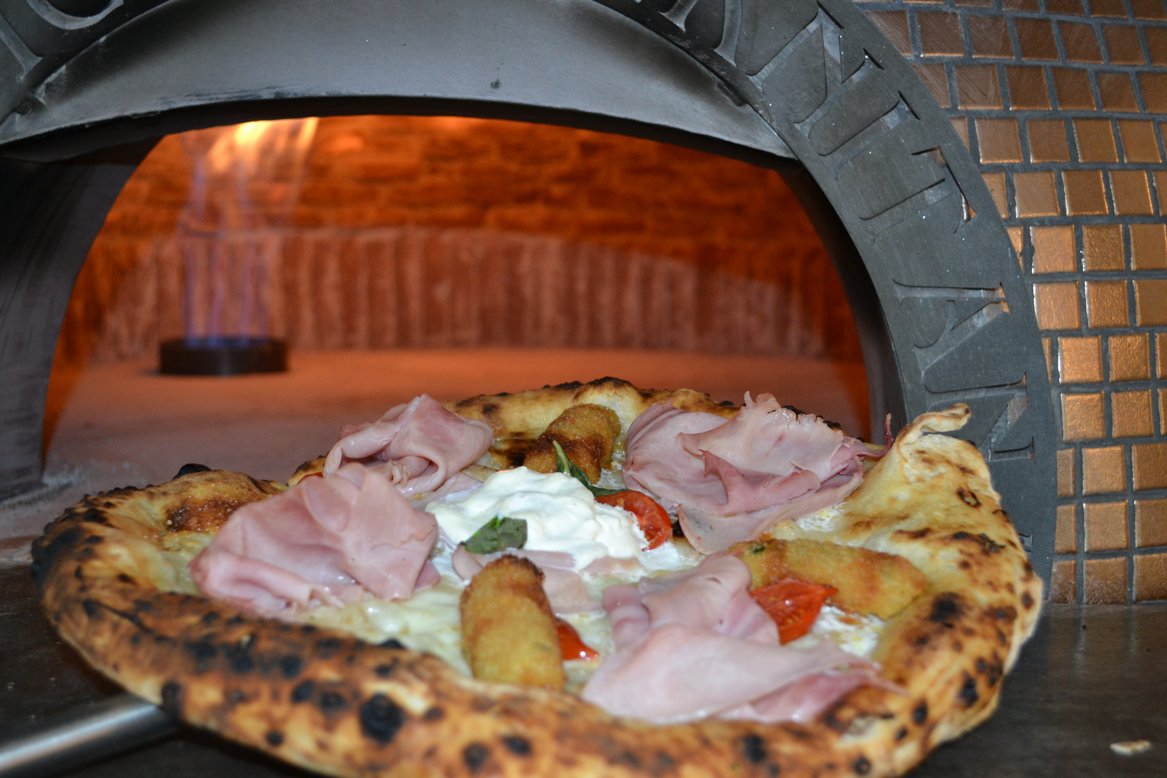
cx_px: 584
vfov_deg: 29.9
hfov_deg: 43.6
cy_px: 389
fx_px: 1459
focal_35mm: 45
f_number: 4.5
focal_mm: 30
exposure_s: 1/60
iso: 1000
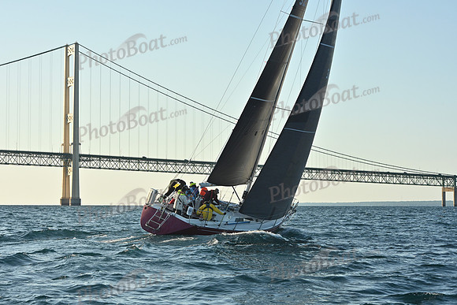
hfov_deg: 22.1
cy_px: 152
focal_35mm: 92
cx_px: 228
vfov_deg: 14.9
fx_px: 1168
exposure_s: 1/1000
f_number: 13
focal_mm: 92
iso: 800
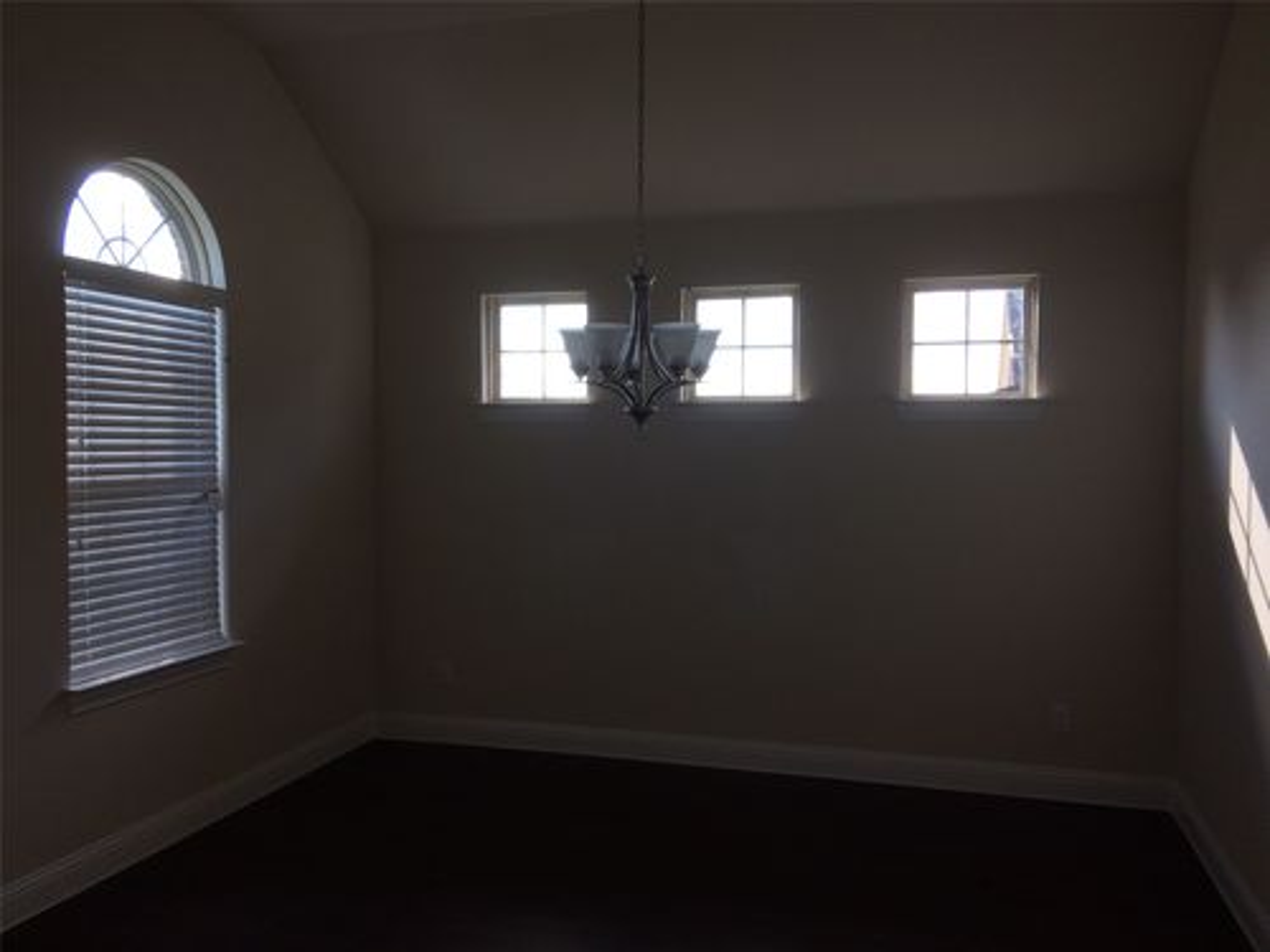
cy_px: 476
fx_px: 1064
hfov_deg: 61.7
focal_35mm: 29
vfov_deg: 48.2
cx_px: 635
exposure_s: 1/120
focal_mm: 4.15
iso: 40
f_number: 2.2
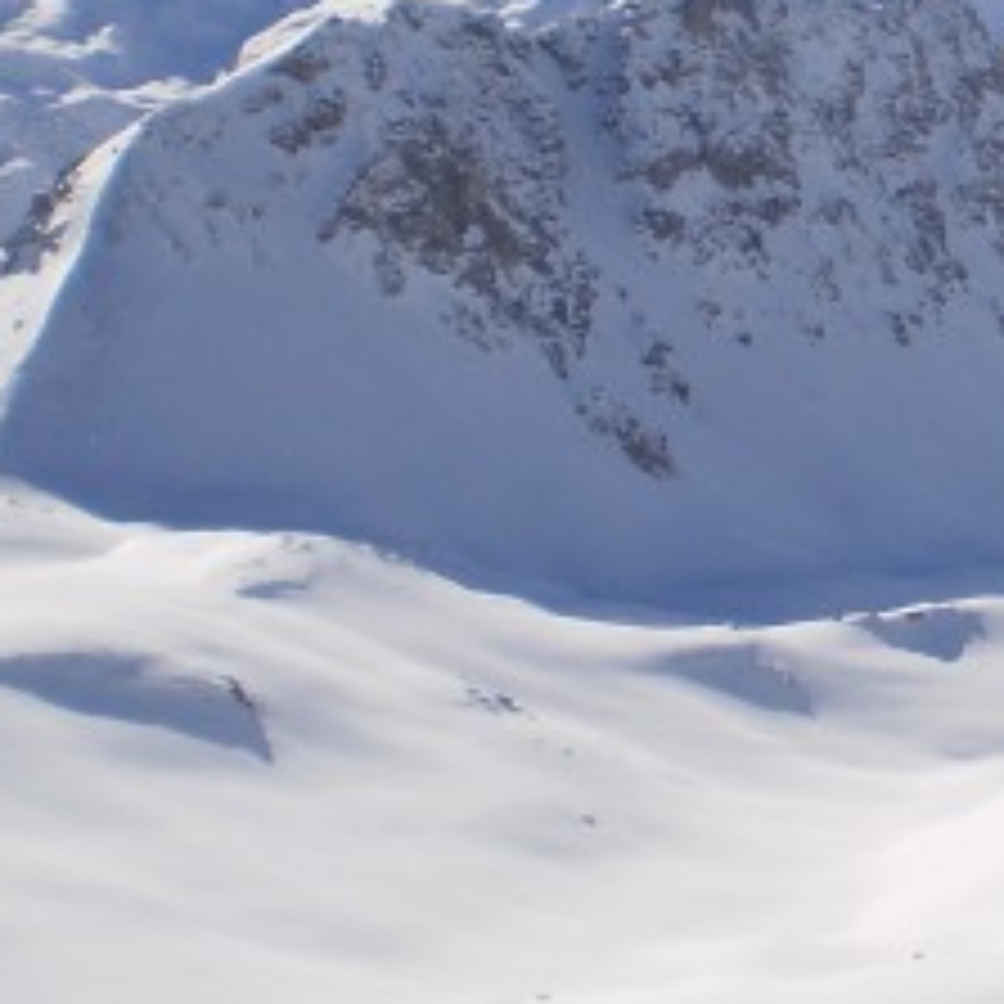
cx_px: 1207
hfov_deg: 14.8
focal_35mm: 114
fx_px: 3741
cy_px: 149
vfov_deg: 15.2
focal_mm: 6.3
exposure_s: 1/2000
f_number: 4.6
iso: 64
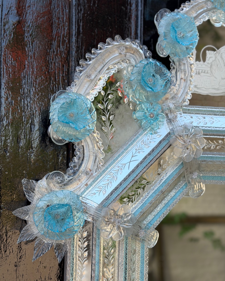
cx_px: 111
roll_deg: -0.4
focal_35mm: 51
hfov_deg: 29.7
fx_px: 424
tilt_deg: +4.5
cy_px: 152
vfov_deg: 36.6
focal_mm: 6.76
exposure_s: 1/509
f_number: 1.78
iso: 64
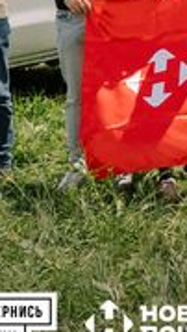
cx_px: 533
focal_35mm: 122
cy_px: -40
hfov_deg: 8.5
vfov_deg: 17.0
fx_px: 1073
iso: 640
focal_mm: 30
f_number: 4
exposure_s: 1/2500
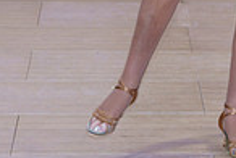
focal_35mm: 320
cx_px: 426
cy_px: -125
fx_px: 2102
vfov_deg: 4.3
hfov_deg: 6.3
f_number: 2.8
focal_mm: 53
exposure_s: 1/200
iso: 400
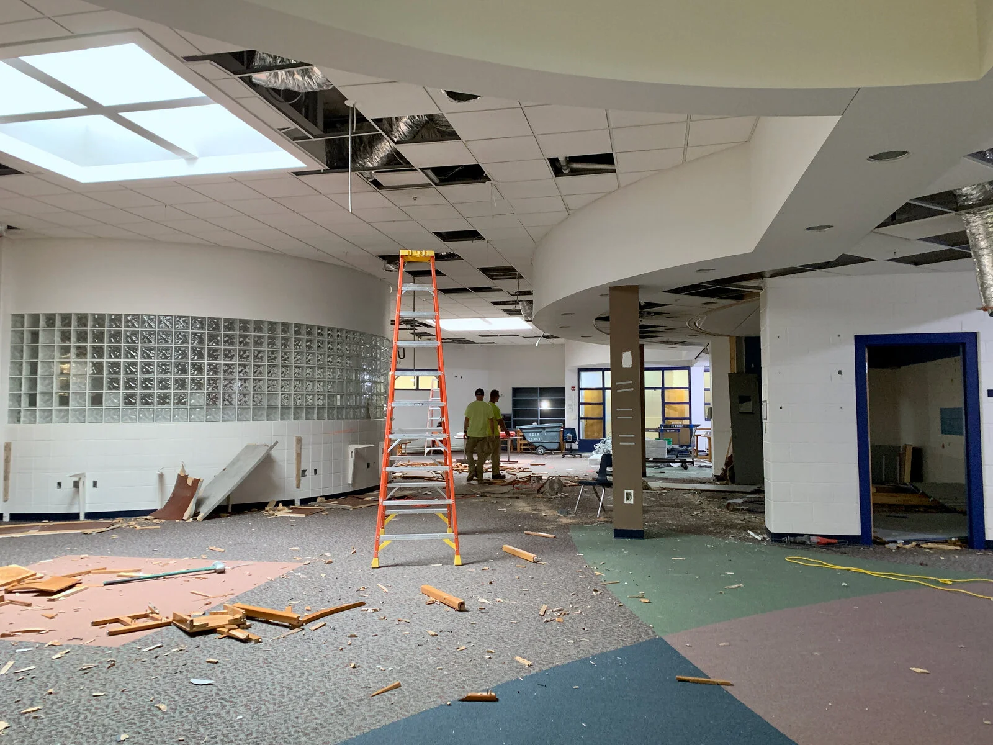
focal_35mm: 26
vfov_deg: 53.1
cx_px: 496
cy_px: 372
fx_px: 746
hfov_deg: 67.3
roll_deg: +0.1
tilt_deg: +3.2
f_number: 1.8
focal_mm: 4.25
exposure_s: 1/30
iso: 320
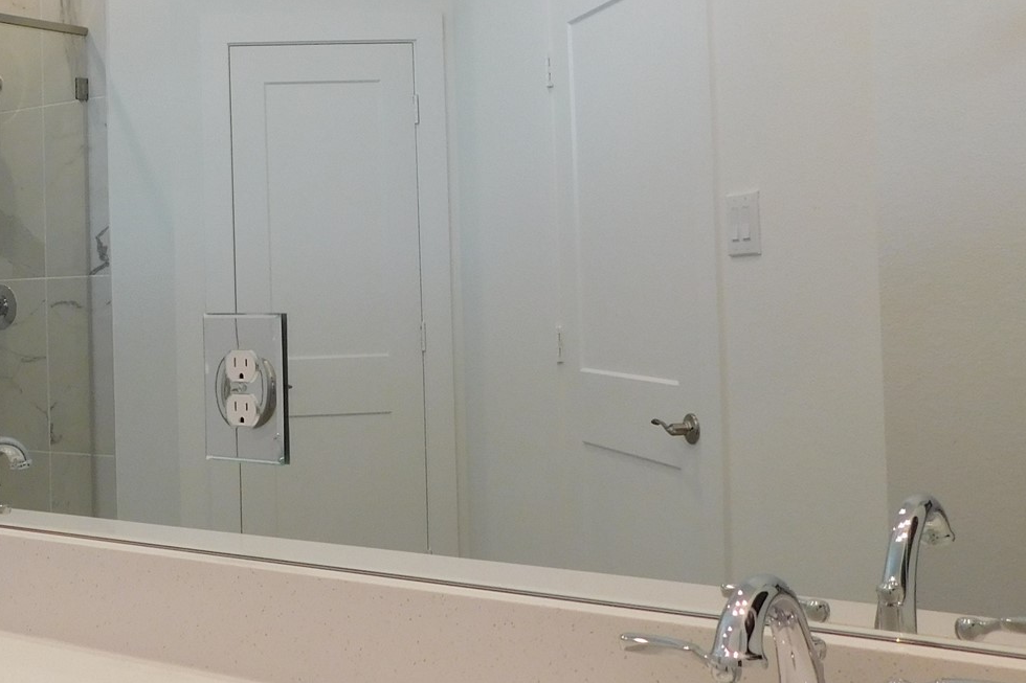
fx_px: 1425
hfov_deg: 37.4
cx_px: 130
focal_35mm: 50
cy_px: 249
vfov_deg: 26.9
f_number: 3
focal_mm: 4
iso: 125
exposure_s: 1/50
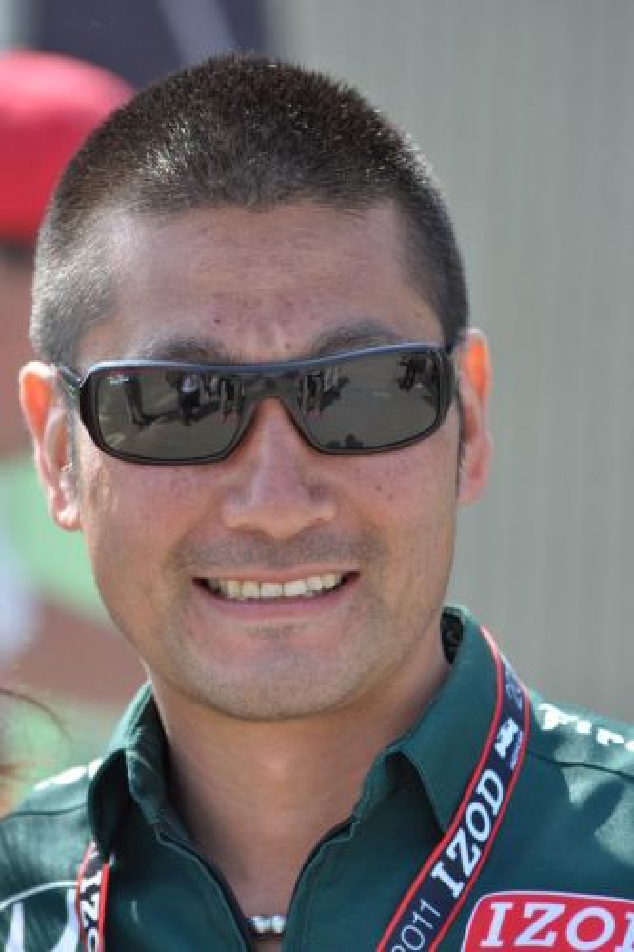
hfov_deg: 5.1
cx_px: 317
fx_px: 7137
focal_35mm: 270
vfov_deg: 7.6
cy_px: 476
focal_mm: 180
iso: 320
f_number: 5
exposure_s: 1/500
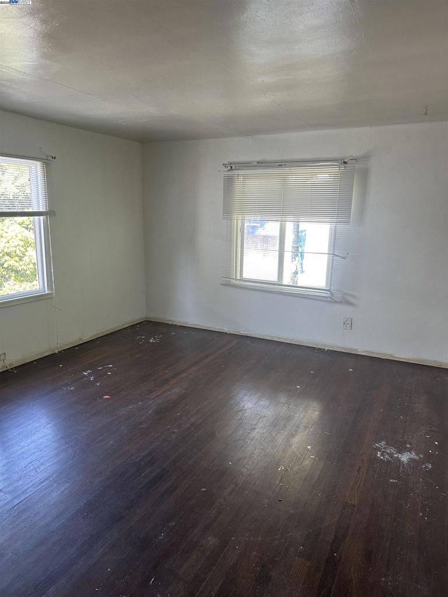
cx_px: 224
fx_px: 414
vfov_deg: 71.6
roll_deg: -0.9
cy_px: 298
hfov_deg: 56.8
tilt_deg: -13.3
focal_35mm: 24
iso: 200
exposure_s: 1/121
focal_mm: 6.86
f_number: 1.78
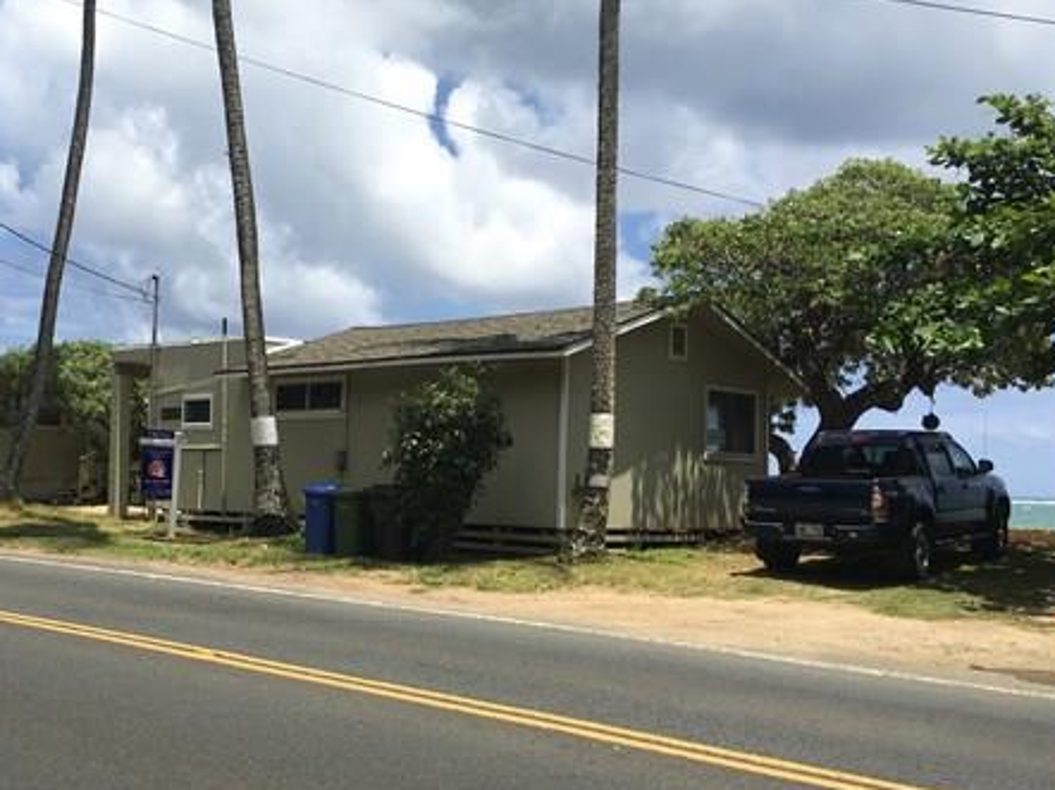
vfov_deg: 34.3
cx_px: 363
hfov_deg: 44.2
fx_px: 1279
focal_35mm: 42
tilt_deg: +1.2
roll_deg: -1.9
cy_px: 451
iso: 25
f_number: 2.2
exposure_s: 1/1972
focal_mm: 4.15
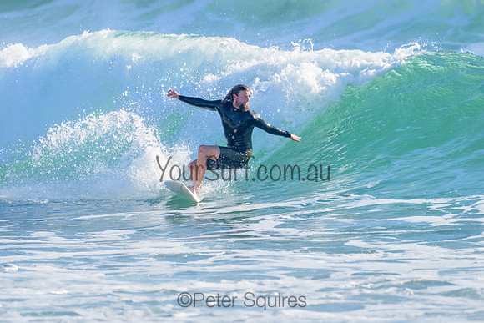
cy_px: 125
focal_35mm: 613
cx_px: 239
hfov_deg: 3.4
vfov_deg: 2.2
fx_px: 8243
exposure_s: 1/2000
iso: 320
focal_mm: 500
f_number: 5.6
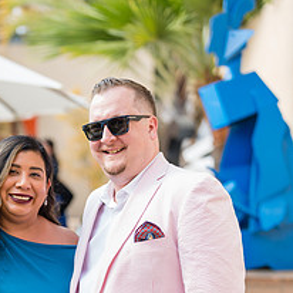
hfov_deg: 18.6
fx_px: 891
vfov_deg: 18.2
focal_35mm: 93
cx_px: 81
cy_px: 294
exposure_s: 1/800
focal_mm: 50
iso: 50
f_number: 1.6
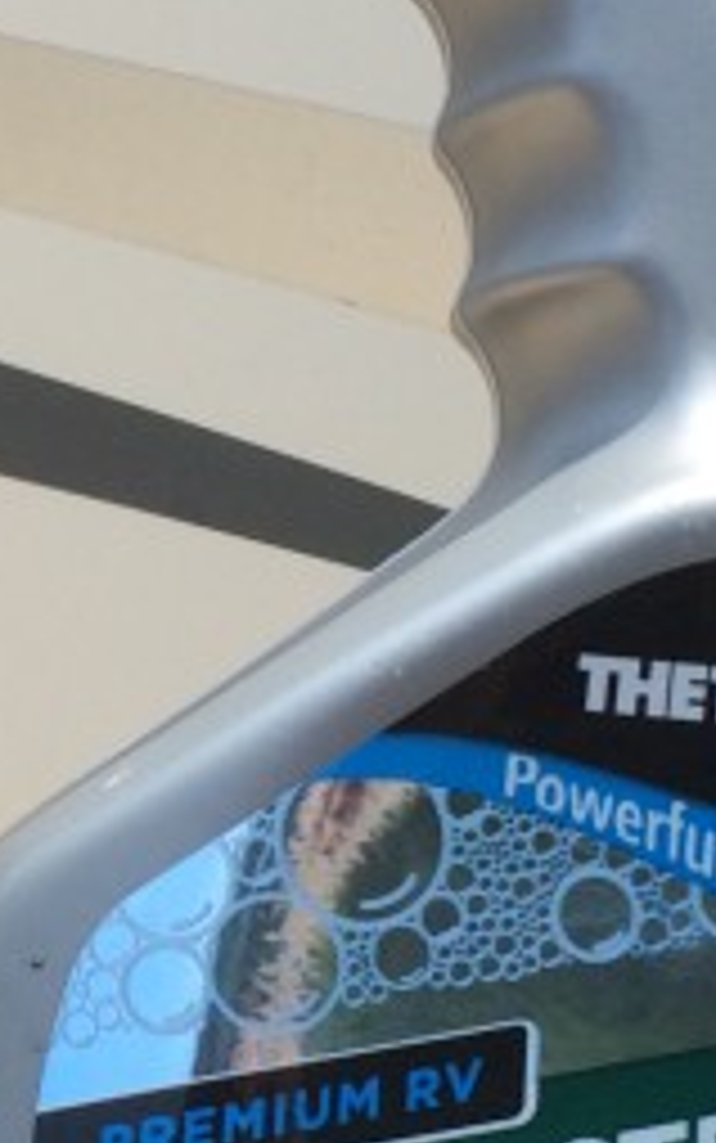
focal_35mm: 128
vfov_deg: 16.3
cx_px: -176
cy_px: 549
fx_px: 3992
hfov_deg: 10.1
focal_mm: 4.12
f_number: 2.2
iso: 32
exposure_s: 1/1282
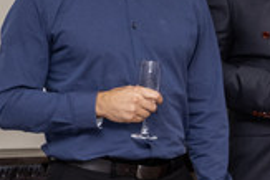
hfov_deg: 6.2
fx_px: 2447
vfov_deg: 4.2
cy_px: 93
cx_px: 449
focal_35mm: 326
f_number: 2.8
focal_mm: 55
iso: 1250
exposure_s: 1/125
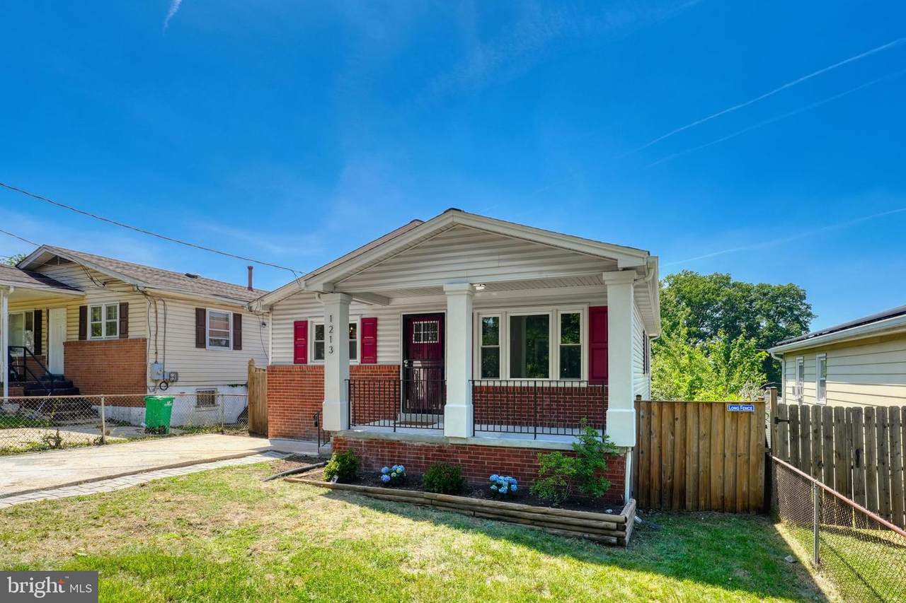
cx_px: 453
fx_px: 408
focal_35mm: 16
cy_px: 302
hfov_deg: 96.0
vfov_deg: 73.0
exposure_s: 1/800
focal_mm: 16.2
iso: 320
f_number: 11
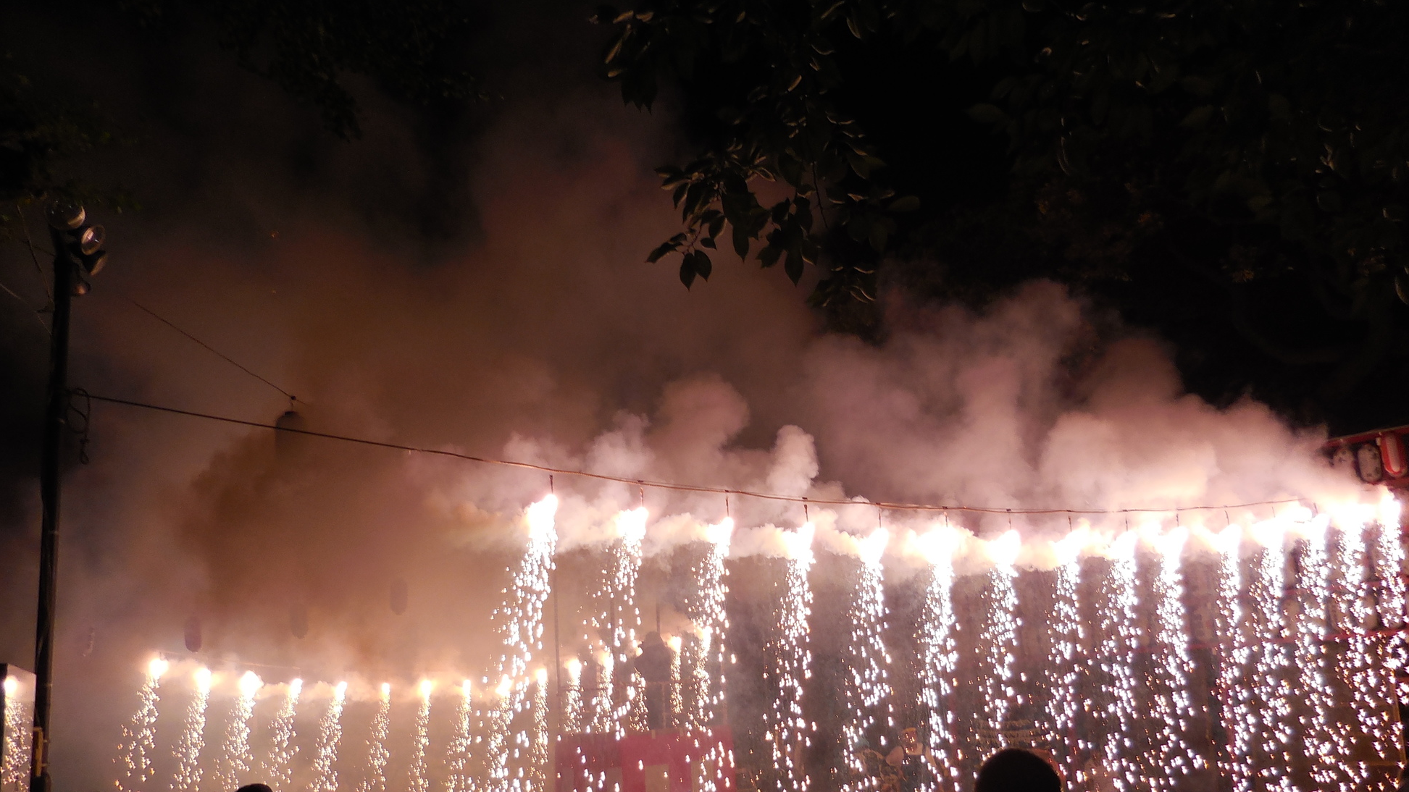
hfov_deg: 67.9
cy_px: 534
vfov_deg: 40.9
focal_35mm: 28
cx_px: 720
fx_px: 1046
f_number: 3.3
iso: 125
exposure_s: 1/100
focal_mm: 4.5
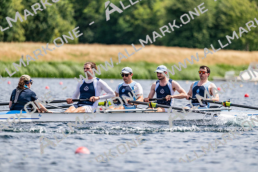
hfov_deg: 5.2
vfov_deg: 3.4
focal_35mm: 400
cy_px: 86
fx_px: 2866
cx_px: 129
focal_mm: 400
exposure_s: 1/2500
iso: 250
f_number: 4.5
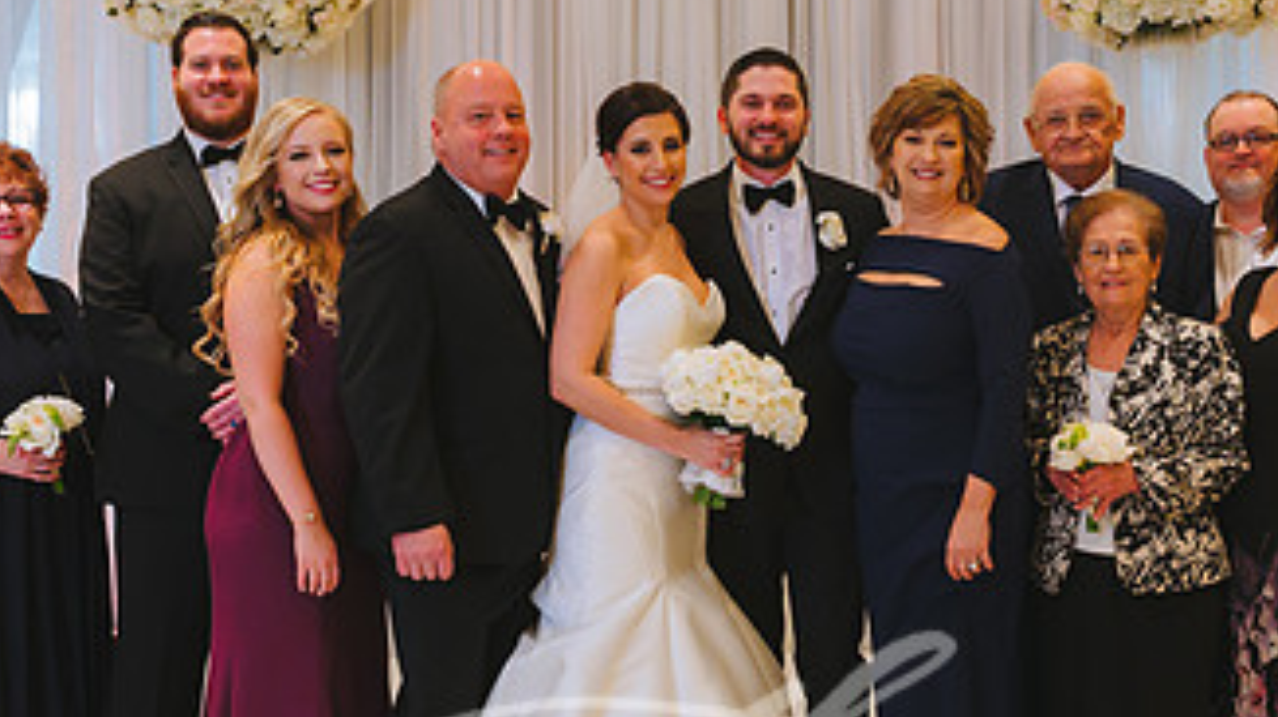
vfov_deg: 23.4
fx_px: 1727
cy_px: 313
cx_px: 760
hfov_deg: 40.4
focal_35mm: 51
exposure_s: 1/160
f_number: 4
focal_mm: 24
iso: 2000
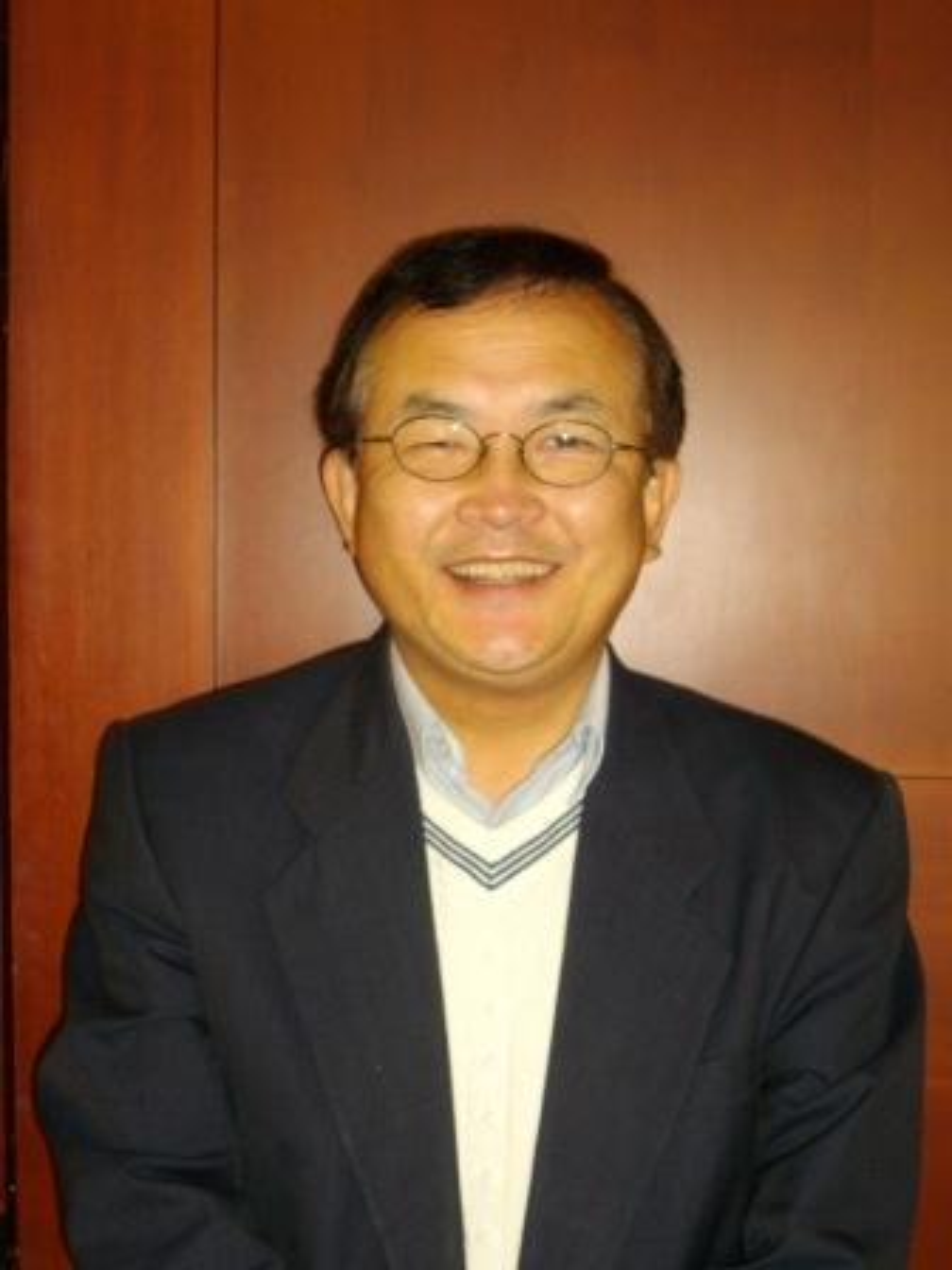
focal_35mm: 54
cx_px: 476
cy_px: 635
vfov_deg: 35.5
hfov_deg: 27.0
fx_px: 1980
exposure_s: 1/60
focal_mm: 9
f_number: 3.4
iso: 200
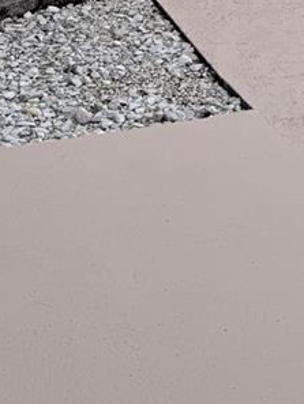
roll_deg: -3.0
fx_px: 1135
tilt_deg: -4.8
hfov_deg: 14.7
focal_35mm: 97
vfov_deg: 17.4
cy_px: -264
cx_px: 383
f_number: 1.78
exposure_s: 1/6173
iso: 80
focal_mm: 6.76
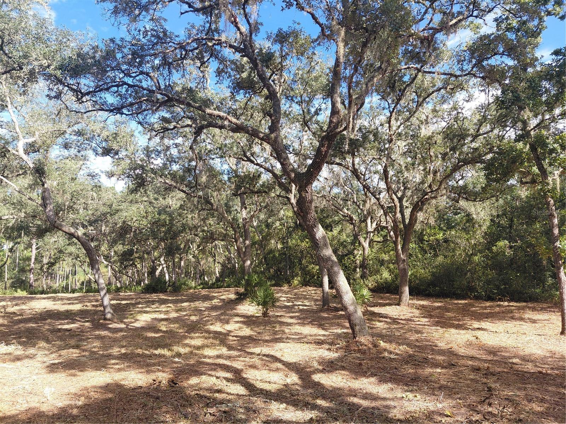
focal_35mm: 25
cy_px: 212
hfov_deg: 69.4
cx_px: 283
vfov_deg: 54.9
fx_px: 409
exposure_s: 1/587
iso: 50
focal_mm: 4.69
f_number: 1.8
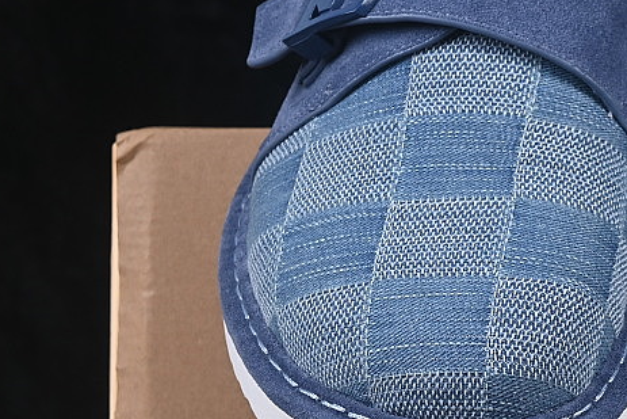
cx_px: 673
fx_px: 3049
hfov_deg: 11.6
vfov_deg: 7.9
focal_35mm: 175
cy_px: 213
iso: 160
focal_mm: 50
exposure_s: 1/80
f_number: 8
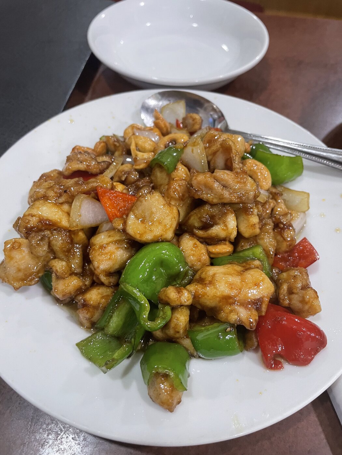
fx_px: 343
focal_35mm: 26
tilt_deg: -53.9
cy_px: 228
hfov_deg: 53.1
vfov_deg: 67.3
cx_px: 171
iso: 250
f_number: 1.6
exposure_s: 1/50
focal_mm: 4.2
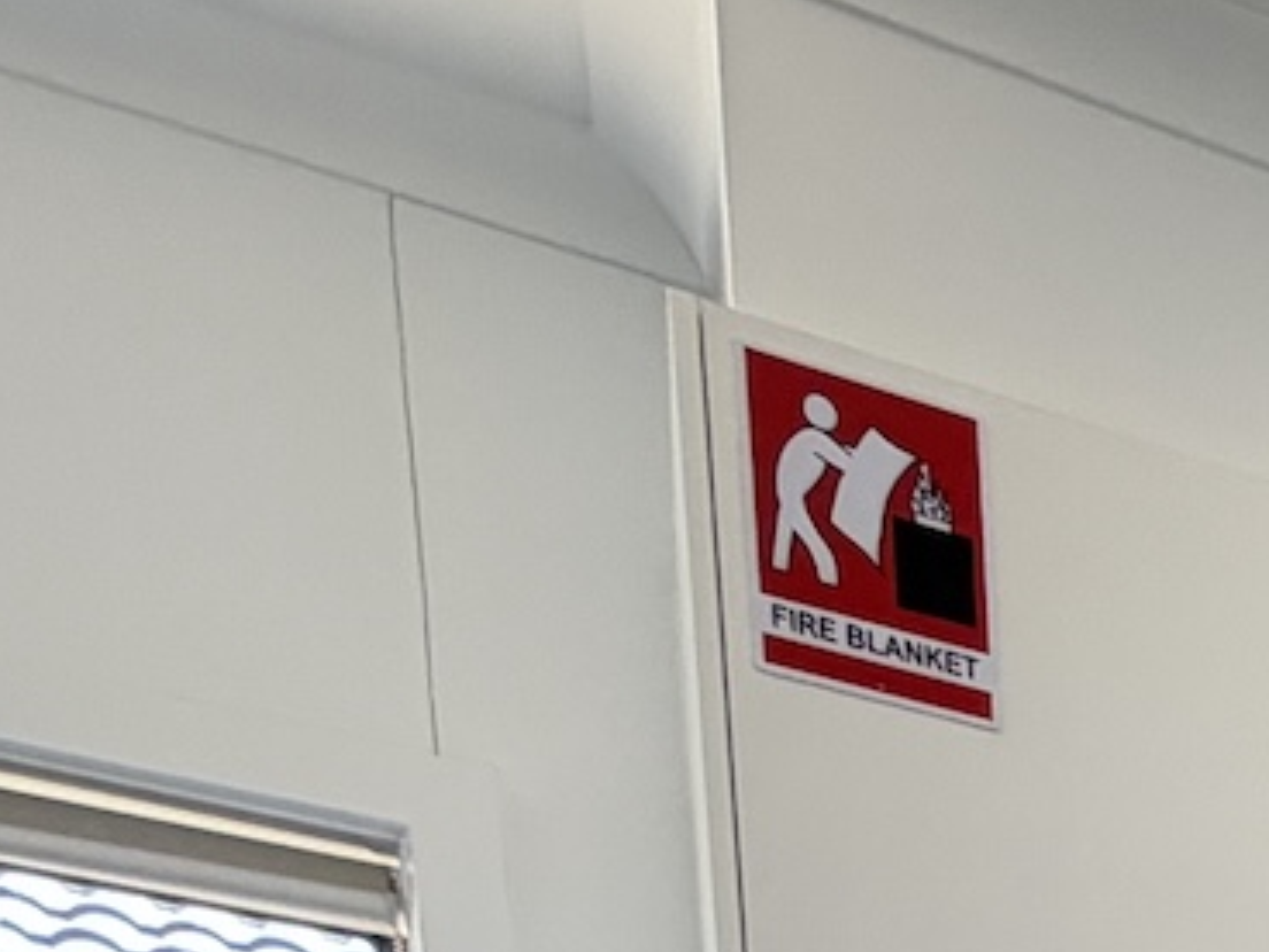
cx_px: 2879
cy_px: 2301
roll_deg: -2.1
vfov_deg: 13.9
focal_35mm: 73
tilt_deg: -8.5
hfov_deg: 16.1
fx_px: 2676
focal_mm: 2.22
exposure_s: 1/100
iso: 250
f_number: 2.2
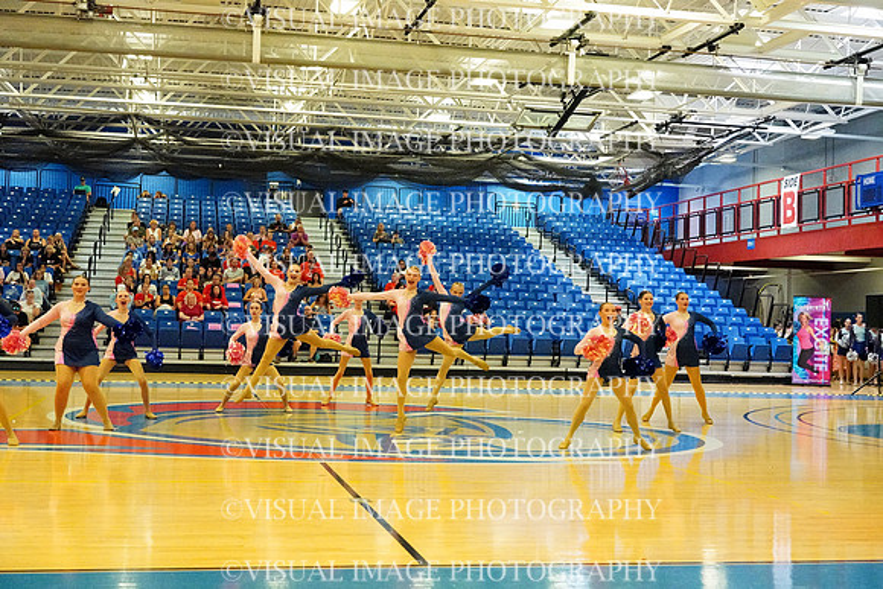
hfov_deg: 41.1
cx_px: 442
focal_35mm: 48
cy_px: 294
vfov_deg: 28.1
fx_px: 1178
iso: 25600
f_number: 4
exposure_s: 1/1000
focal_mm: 48
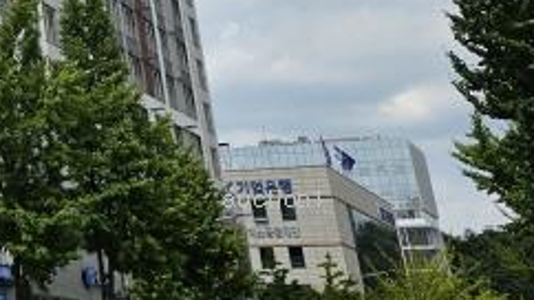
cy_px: -218
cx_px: -258
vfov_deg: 13.3
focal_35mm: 83
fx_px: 1175
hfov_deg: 21.6
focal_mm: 6.3
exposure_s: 1/1606
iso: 10
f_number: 1.7
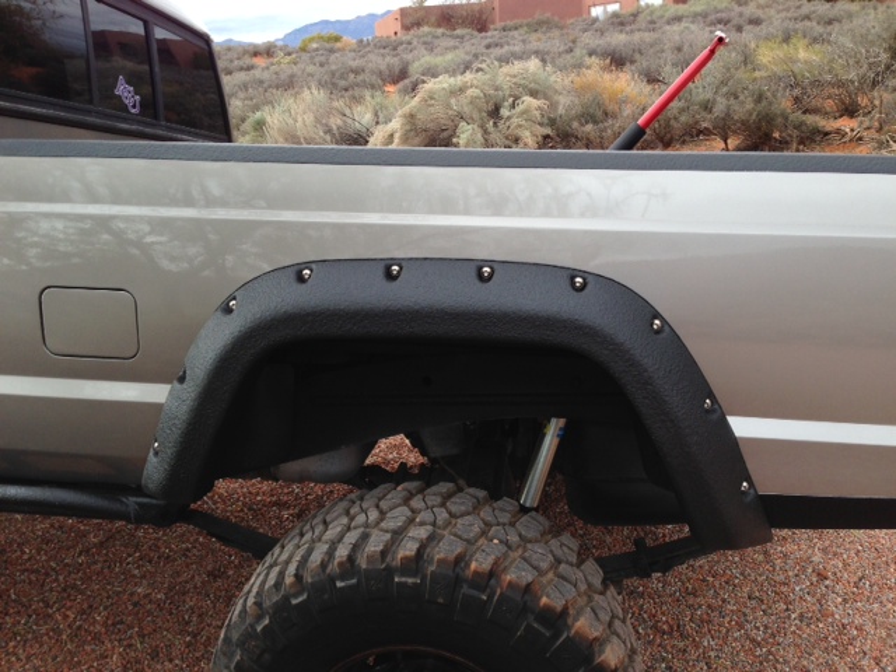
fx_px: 854
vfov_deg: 42.9
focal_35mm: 33
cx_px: 448
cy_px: 336
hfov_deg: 55.4
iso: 50
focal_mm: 4.13
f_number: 2.4
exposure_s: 1/420
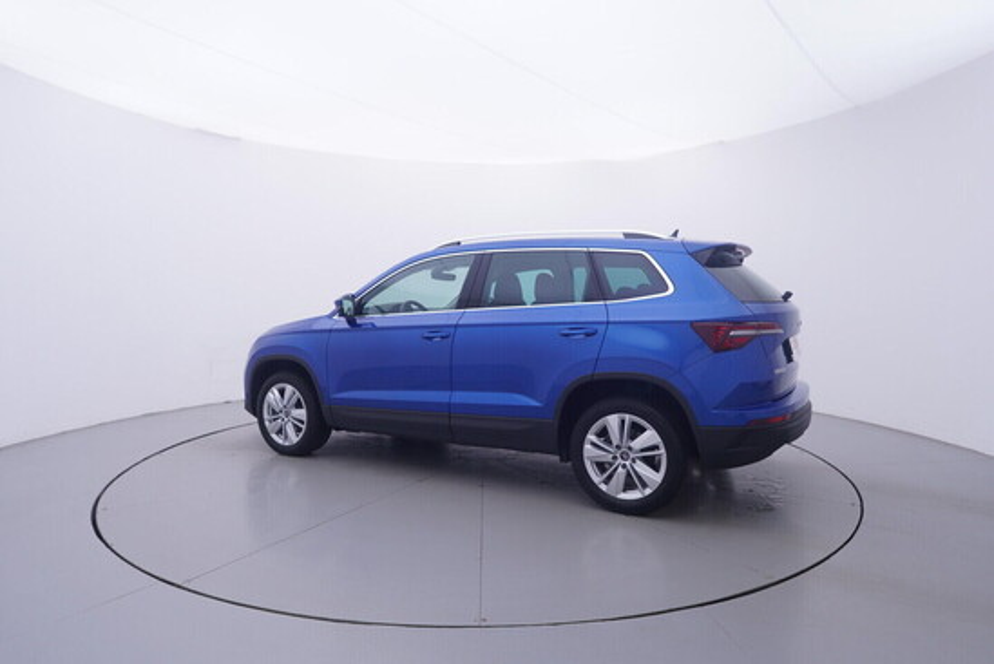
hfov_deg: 77.3
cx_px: 497
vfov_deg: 56.2
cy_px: 332
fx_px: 622
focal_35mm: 22
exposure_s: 1/80
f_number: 5
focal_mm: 15
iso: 200
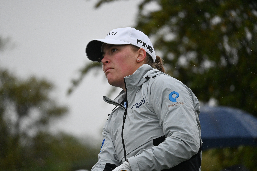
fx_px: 2677
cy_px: 86
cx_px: 128
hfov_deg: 5.5
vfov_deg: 3.7
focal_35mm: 375
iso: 2800
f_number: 6.3
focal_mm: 250
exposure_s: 1/4000
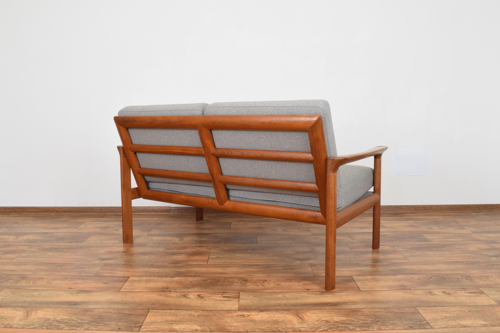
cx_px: 250
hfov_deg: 61.9
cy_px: 166
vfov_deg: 43.6
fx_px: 417
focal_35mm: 30
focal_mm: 20
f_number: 25
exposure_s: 4
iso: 100
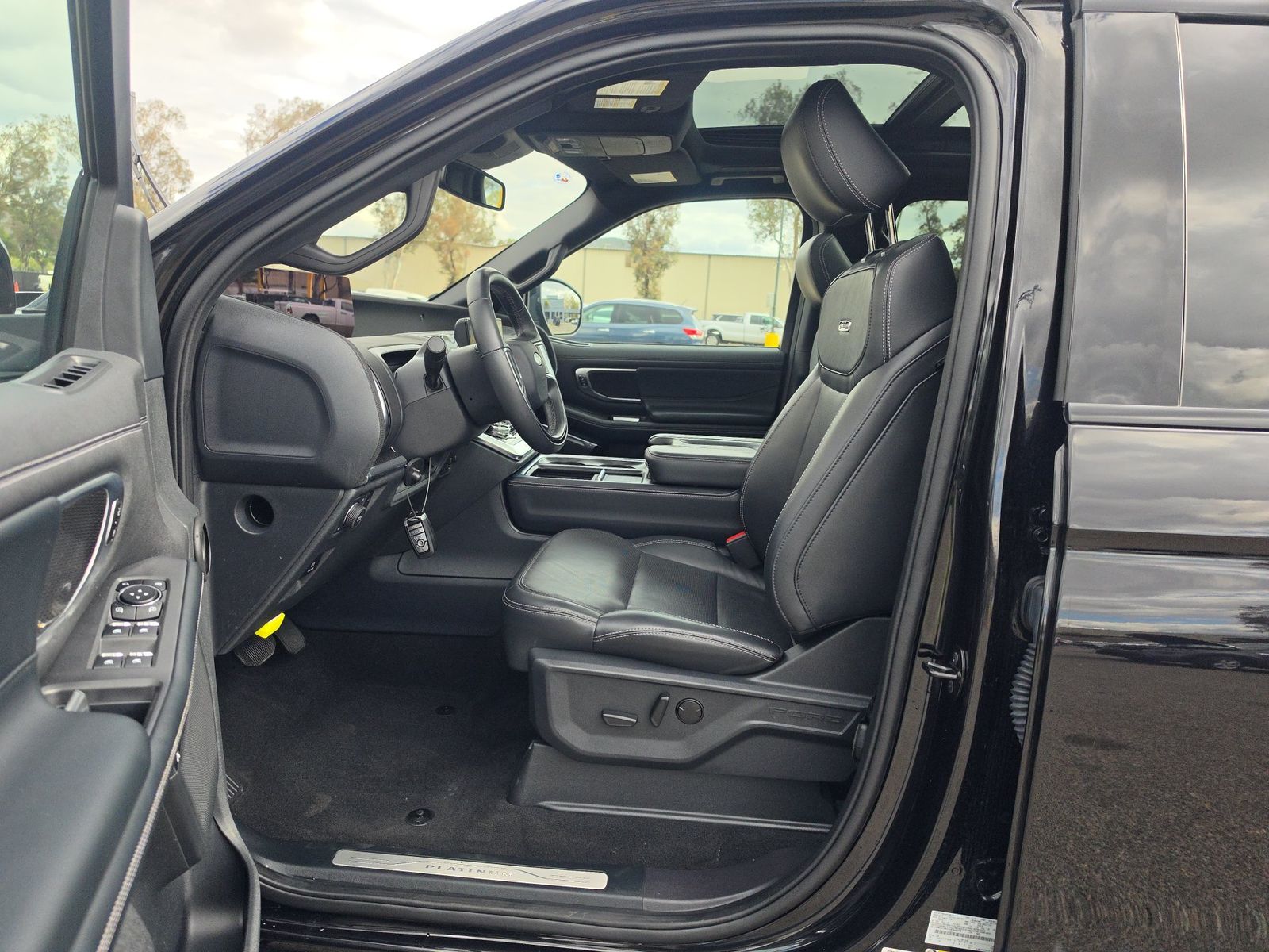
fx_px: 843
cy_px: 476
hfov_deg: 73.9
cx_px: 634
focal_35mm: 23
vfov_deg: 58.9
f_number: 1.4
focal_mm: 6.5
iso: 63
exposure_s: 1/2010
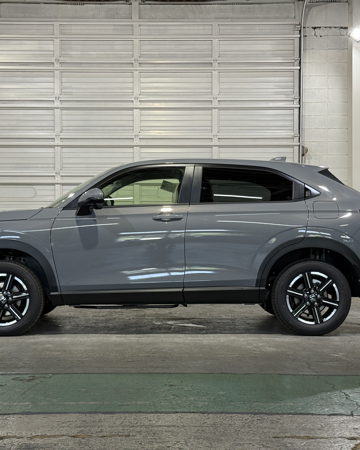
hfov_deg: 24.2
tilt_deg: +0.0
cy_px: 224
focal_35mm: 63
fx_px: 839
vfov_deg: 30.0
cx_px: 161
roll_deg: -0.5
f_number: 1.78
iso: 80
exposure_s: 1/60
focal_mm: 6.76
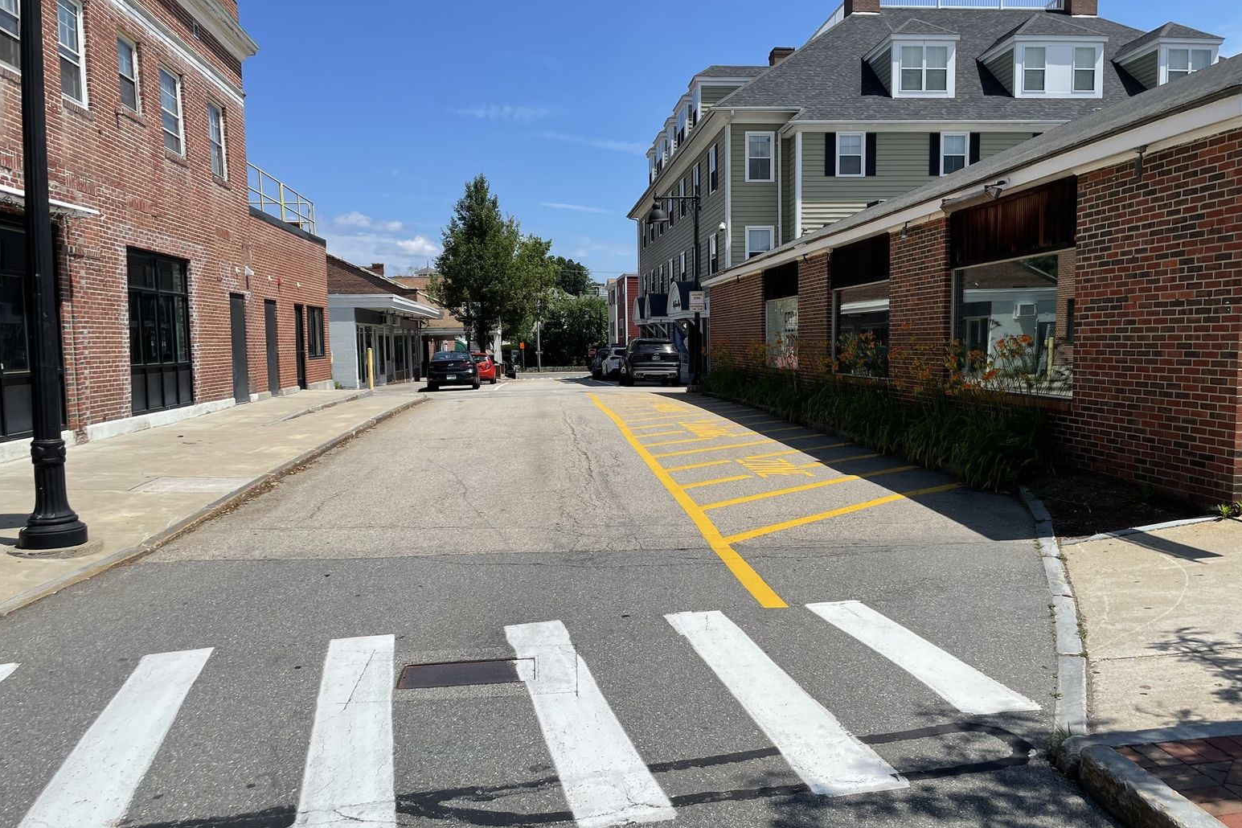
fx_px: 966
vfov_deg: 46.4
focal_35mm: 28
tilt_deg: -4.6
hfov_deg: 65.5
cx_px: 640
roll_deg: +1.8
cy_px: 411
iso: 32
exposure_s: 1/5051
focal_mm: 4.2
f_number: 1.6
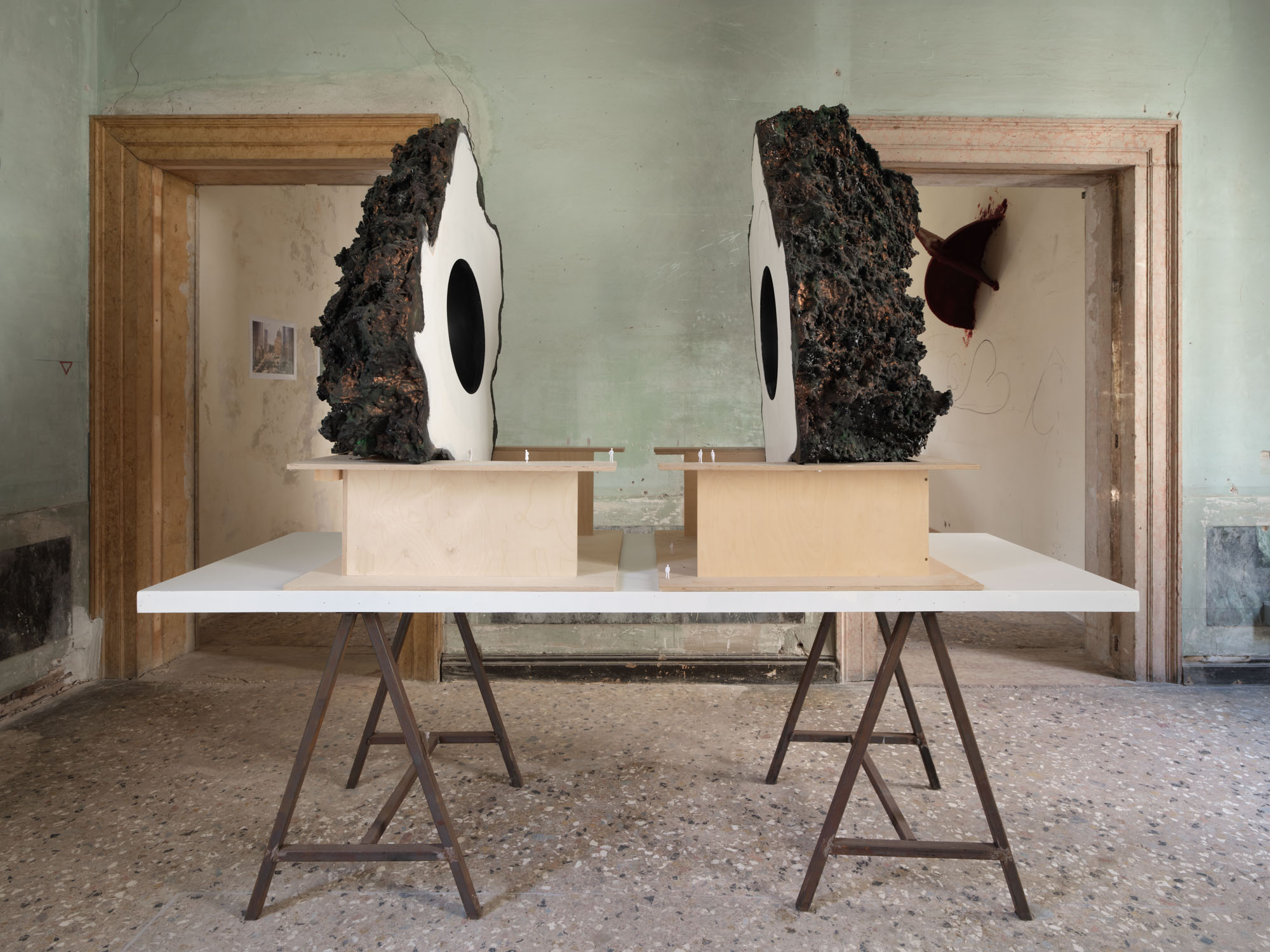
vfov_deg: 66.0
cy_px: 476
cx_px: 635
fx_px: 734
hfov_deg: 81.7
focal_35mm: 20
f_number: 11
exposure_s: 1/1.67
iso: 100
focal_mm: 25.2
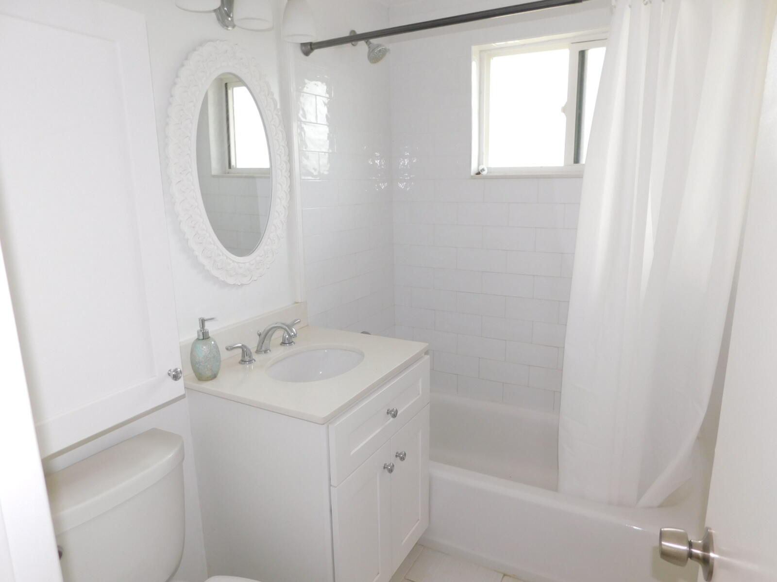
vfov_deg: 58.9
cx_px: 388
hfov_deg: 73.9
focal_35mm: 23
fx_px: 516
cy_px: 291
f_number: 3
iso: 140
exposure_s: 1/30
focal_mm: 4
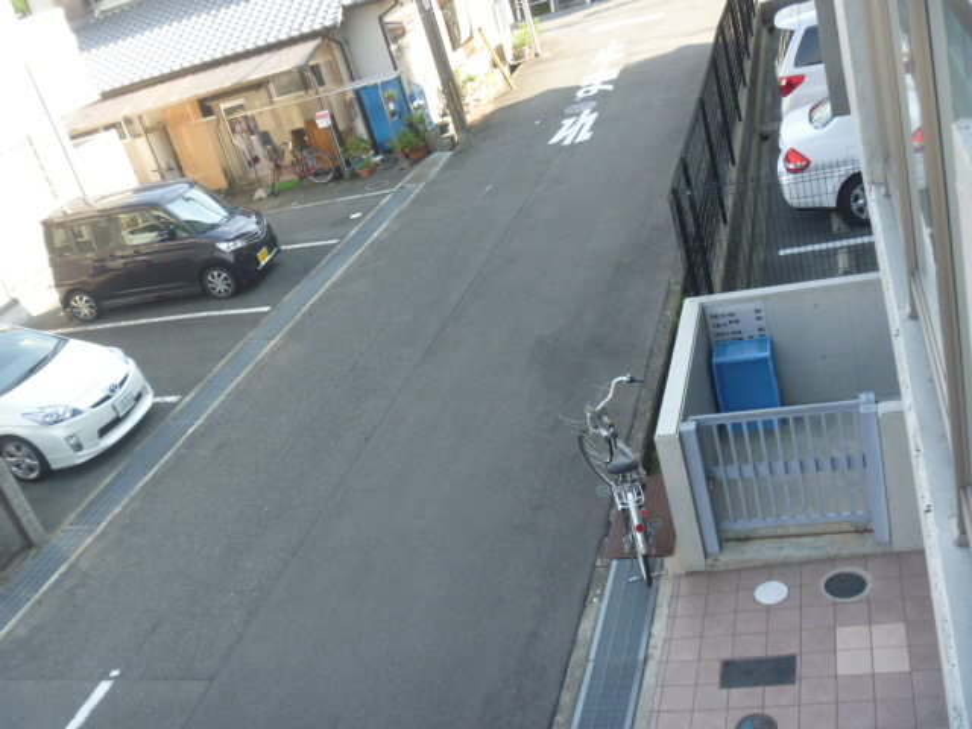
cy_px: 364
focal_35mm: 35
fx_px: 983
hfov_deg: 52.6
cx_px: 486
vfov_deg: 40.7
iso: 200
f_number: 3.5
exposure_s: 1/250
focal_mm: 6.3
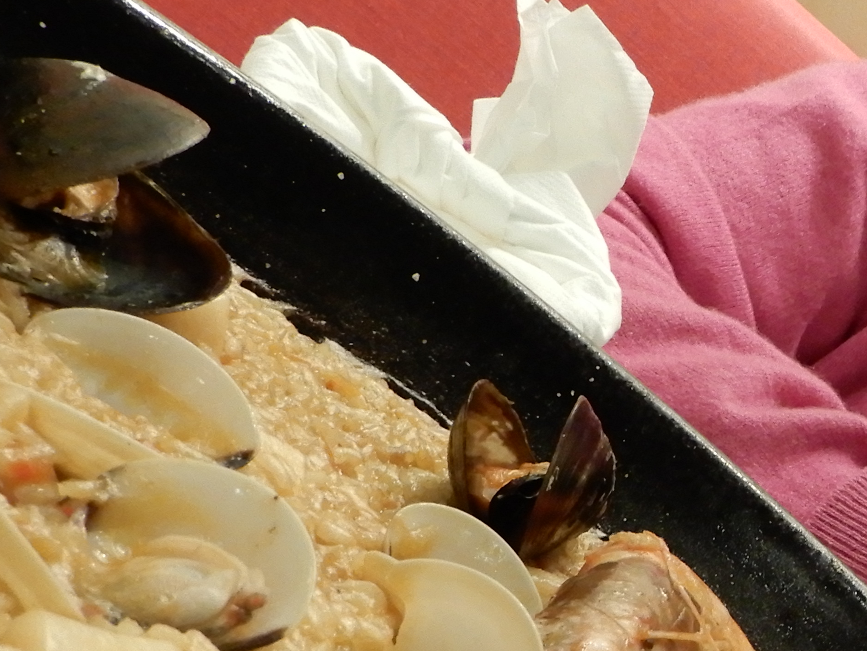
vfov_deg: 21.9
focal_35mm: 66
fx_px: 1653
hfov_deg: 26.6
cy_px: 542
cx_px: 1002
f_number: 3.4
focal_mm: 4.3
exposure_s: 1/8
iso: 400
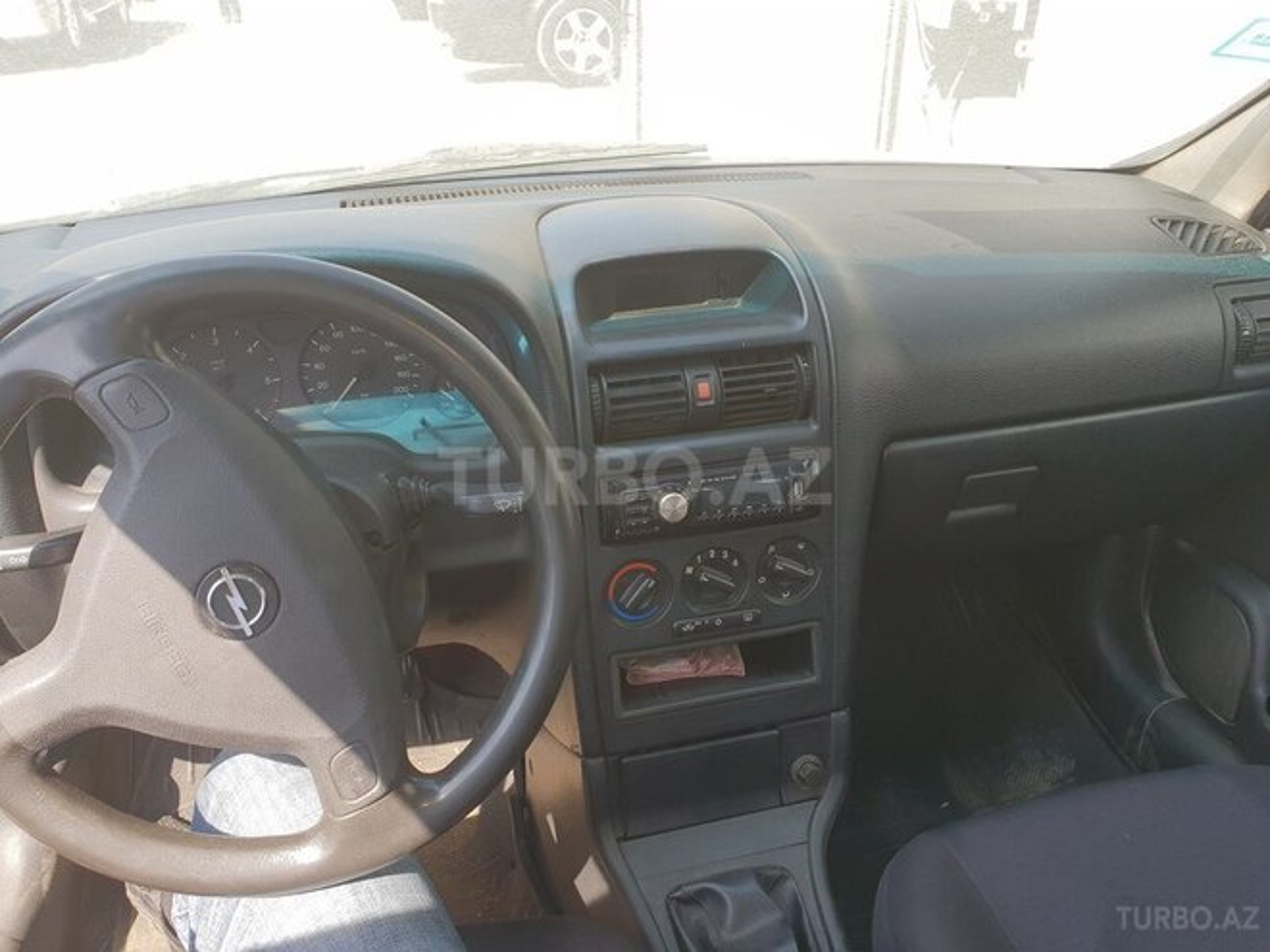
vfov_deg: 53.1
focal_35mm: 26
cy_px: 476
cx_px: 635
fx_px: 954
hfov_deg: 67.3
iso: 50
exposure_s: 1/191
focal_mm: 4.3
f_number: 2.4
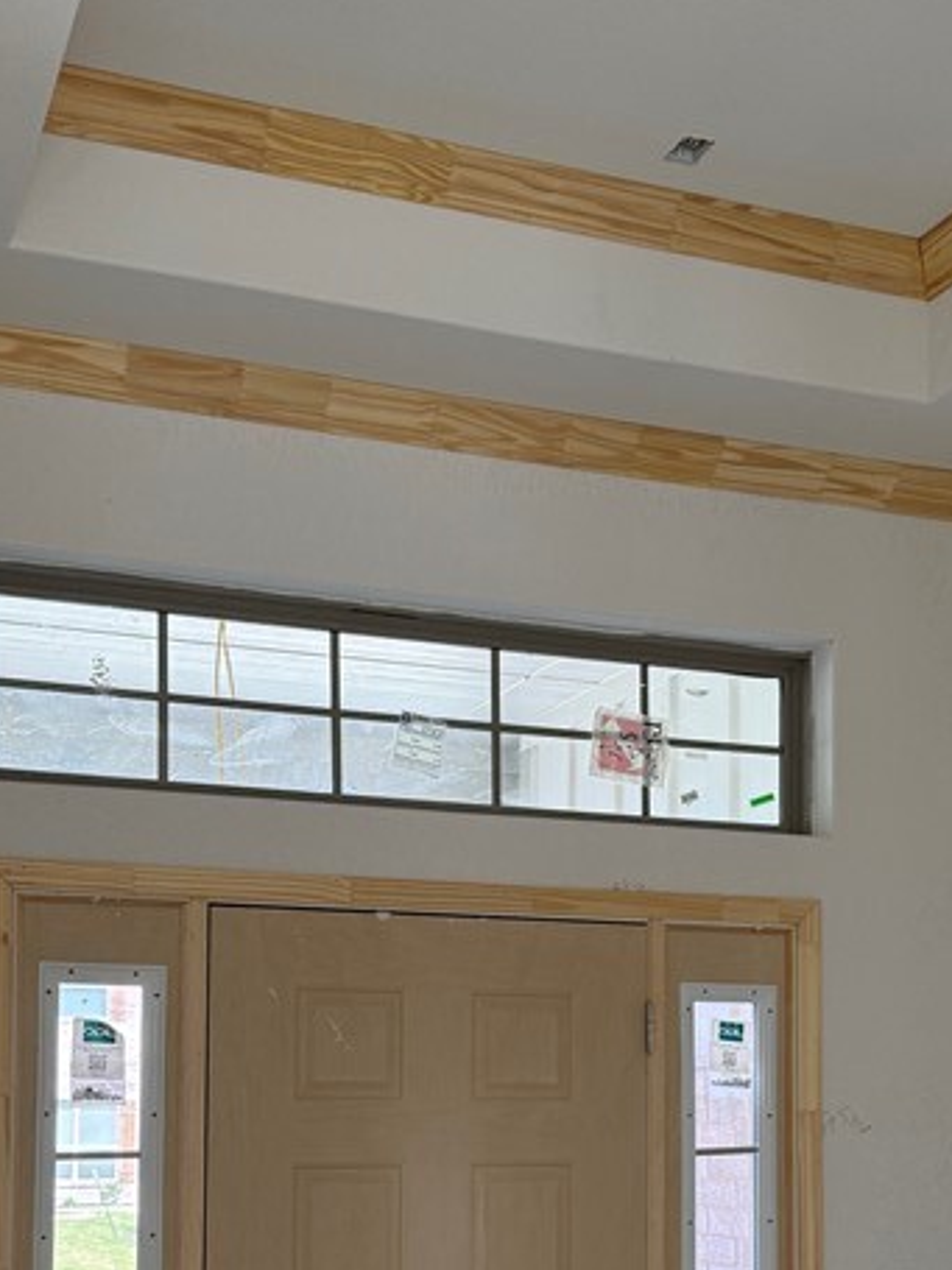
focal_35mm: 54
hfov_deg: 26.9
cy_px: 1008
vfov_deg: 34.5
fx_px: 1981
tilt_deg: +4.6
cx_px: 603
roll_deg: +0.0
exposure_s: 1/240
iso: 125
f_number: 1.78
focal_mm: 6.76
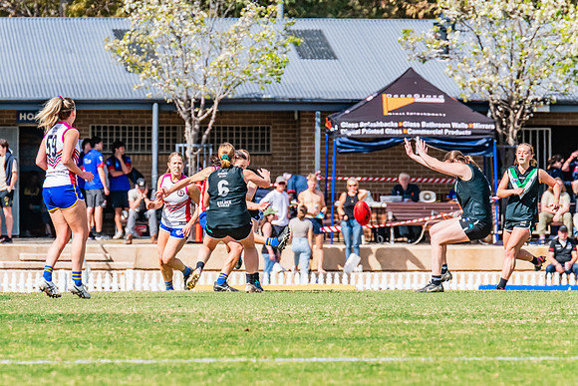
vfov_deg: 2.6
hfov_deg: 3.9
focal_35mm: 534
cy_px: 240
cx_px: 212
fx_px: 8572
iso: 800
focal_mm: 420
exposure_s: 1/1600
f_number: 10
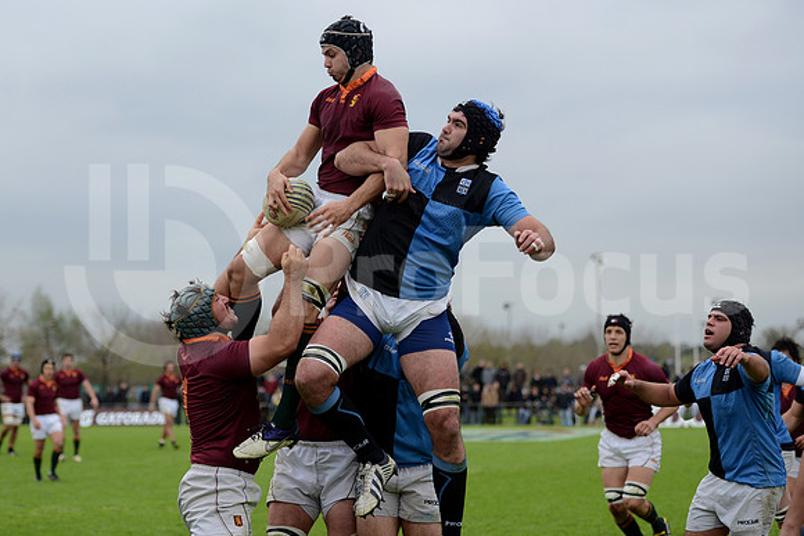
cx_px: 402
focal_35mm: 86
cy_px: 268
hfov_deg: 23.6
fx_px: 1921
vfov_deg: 15.9
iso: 320
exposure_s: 1/800
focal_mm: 86
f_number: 2.8
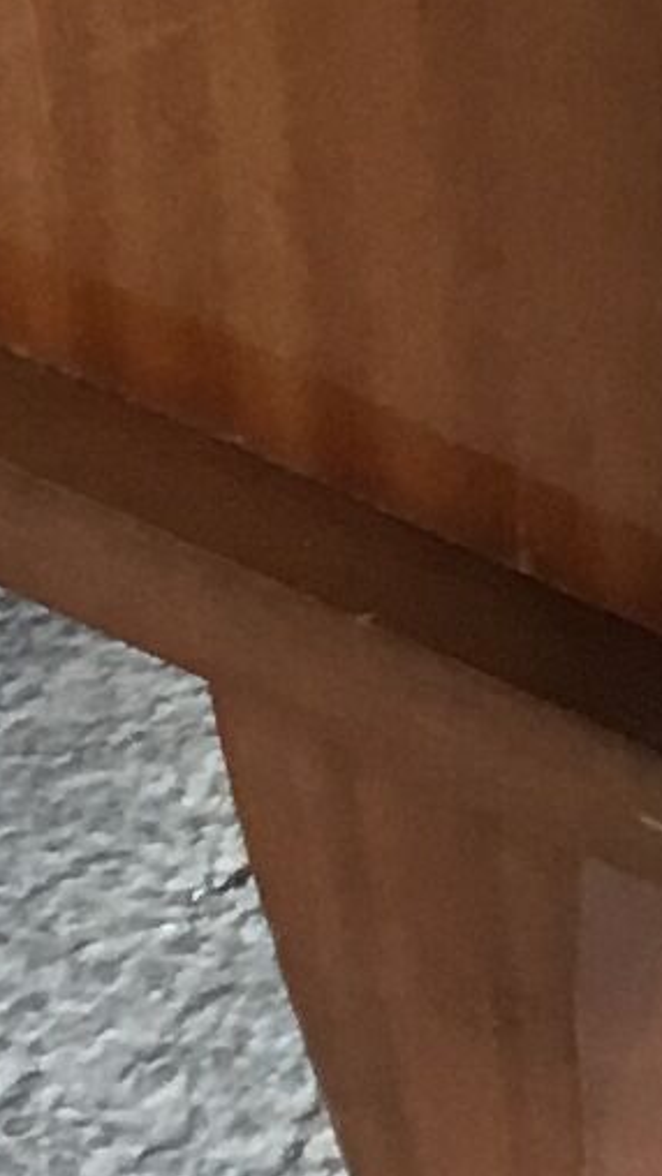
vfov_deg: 9.2
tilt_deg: -25.1
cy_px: -1287
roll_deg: +3.3
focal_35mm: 217
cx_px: 956
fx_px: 6767
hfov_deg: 5.6
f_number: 2.4
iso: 100
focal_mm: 3.3
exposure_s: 1/33
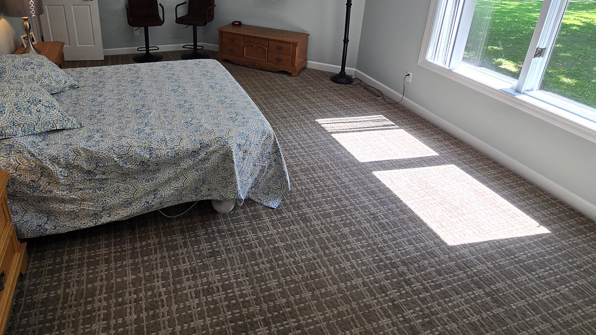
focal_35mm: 21
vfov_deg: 50.3
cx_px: 230
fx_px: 332
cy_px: 66
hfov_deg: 82.5
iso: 80
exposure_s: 1/120
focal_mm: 2.2
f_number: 2.2
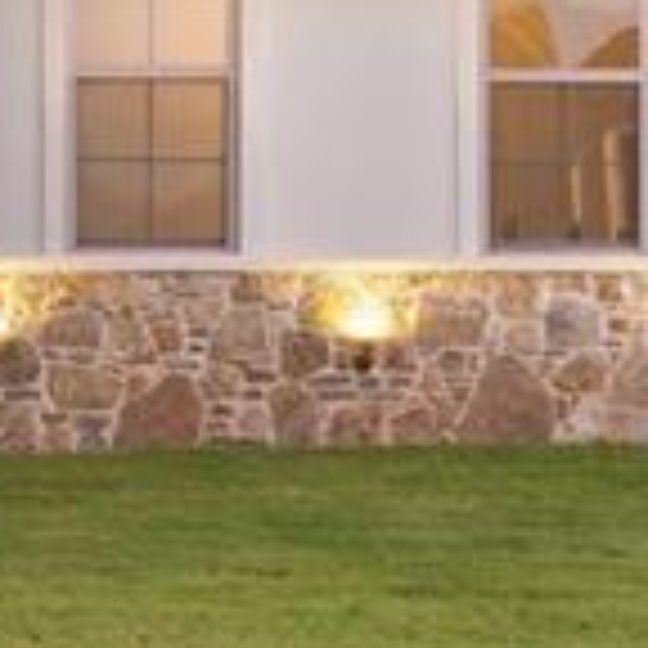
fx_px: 3452
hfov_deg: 10.5
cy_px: 225
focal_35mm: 163
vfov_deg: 10.7
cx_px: -214
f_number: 7.1
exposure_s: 1/3.33
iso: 200
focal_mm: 18
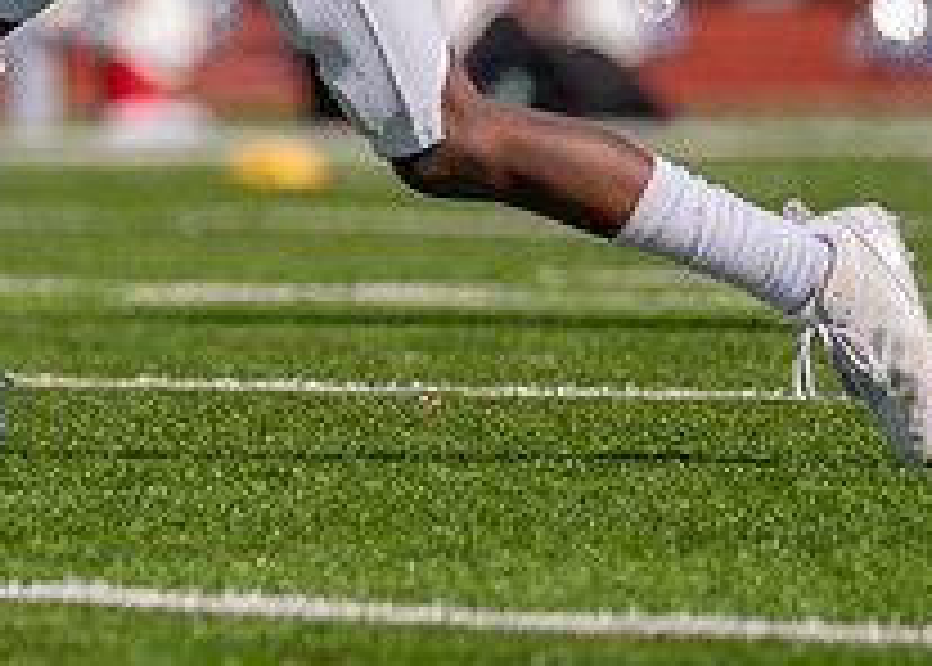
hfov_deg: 1.8
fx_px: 29417
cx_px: -657
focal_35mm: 1111
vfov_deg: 1.3
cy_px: -138
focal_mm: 280
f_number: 4
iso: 125
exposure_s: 1/2500
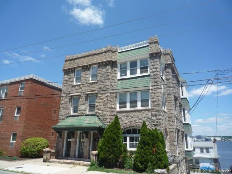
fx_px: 168
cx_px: 116
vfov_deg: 54.9
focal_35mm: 25
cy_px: 87
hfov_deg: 69.4
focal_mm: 4.4
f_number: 4
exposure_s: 1/640
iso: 100
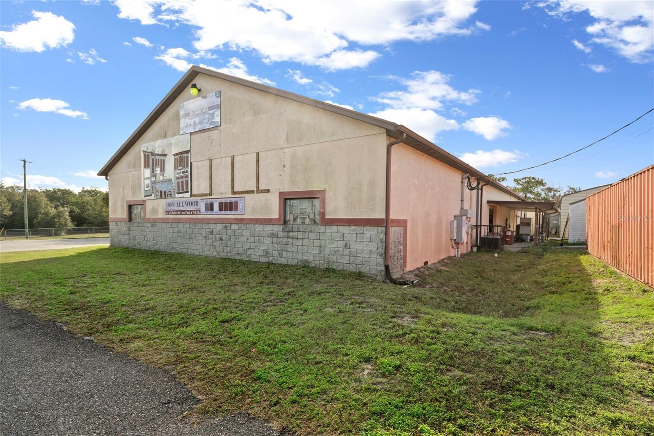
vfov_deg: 67.4
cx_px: 327
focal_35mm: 18
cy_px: 218
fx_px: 327
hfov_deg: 90.0
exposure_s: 1/160
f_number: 8
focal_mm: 18
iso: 640
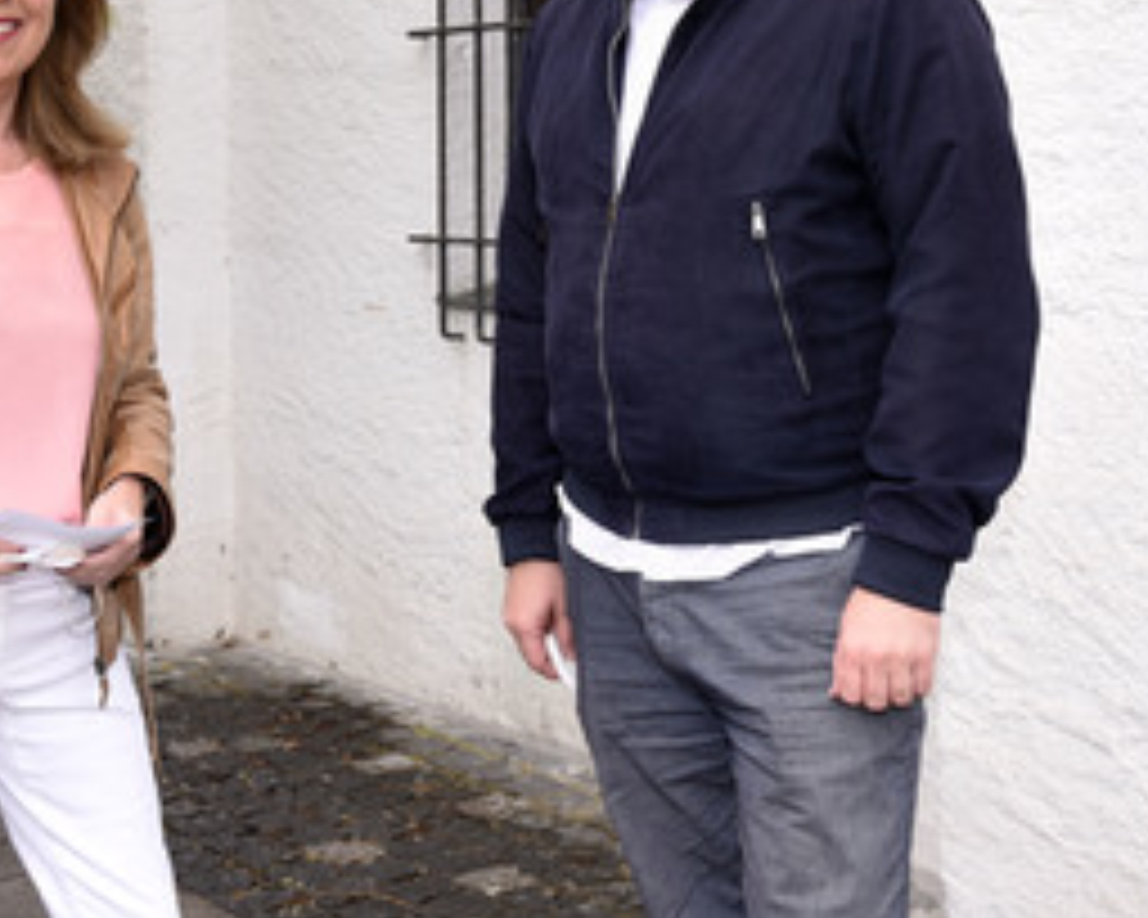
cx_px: 493
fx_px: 2141
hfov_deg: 30.0
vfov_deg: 24.0
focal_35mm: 63
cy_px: 248
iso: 500
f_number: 9
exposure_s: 1/160
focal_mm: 38
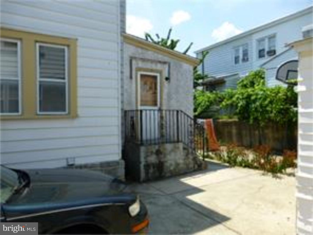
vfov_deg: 56.8
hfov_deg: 71.6
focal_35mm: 24
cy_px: 118
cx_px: 156
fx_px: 217
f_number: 4
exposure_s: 1/640
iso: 100
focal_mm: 4.3
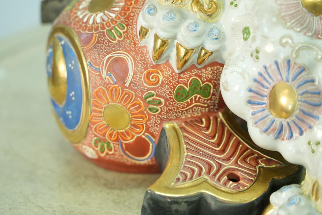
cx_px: 161
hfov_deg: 19.5
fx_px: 939
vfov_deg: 13.0
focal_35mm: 105
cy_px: 108
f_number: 4
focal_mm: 105
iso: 2000
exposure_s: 1/125
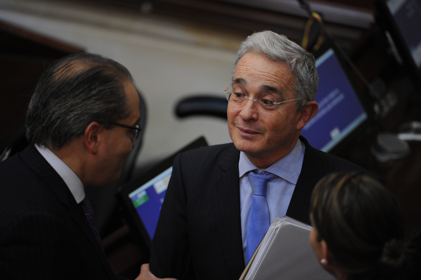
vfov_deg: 3.4
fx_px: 4675
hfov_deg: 5.2
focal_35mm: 400
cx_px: 210
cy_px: 140
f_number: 4
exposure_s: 1/160
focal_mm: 400
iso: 3200
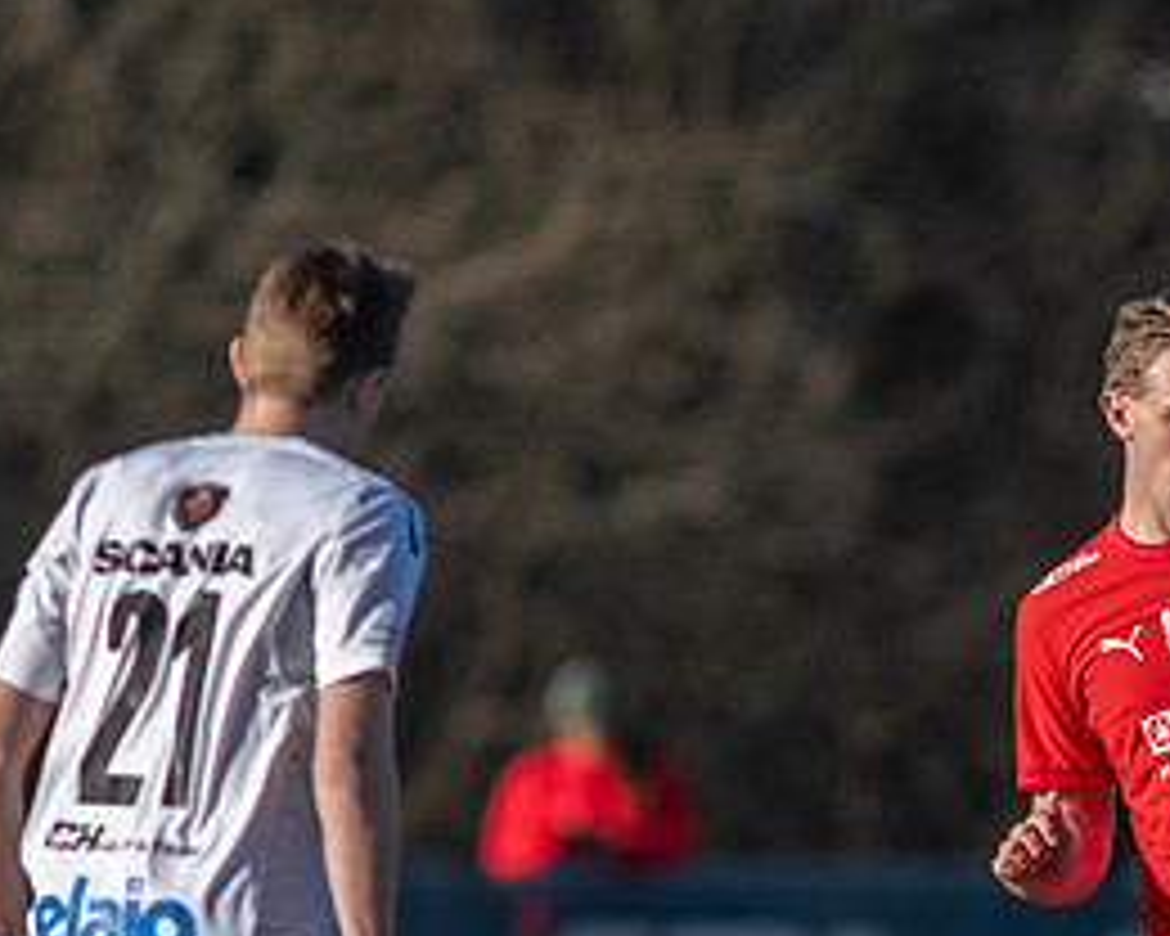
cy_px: 1025
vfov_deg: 1.2
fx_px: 43180
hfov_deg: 1.6
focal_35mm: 1247
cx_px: 1097
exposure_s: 1/1600
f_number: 3.2
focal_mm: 300
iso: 110
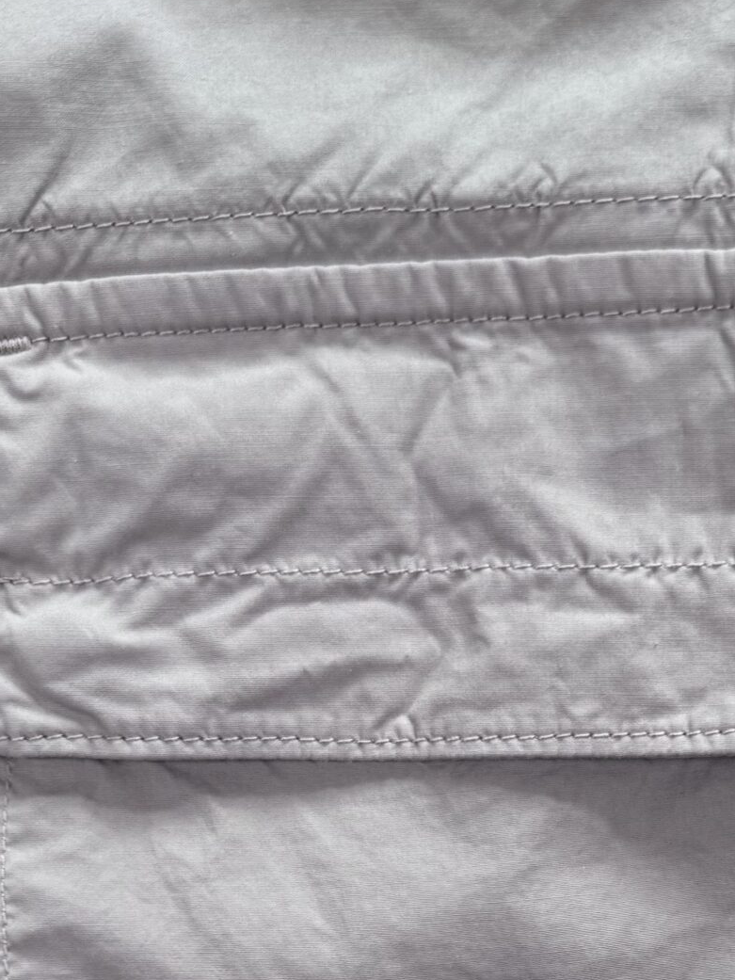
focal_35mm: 59
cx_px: 600
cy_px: 1059
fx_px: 1670
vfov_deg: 29.7
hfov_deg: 24.4
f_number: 1.78
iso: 80
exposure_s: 1/121
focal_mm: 6.76
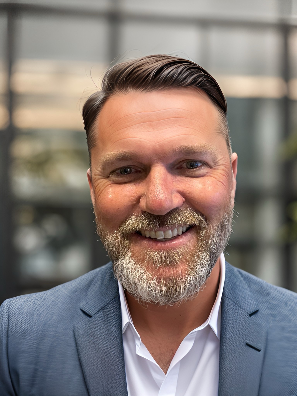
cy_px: 198
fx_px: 343
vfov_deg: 60.0
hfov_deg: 46.8
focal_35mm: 30
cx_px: 148
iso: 320
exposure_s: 1/25
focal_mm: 2.71
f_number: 2.2
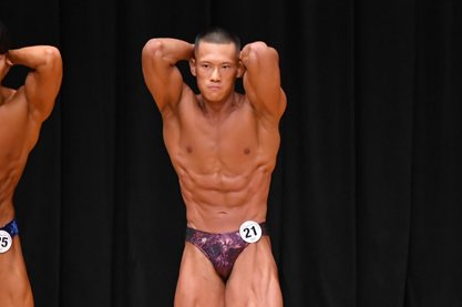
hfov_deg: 3.9
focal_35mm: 530
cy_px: 247
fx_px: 6794
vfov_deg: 2.6
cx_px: 332
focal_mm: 190
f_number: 5.6
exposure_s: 1/400
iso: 4000
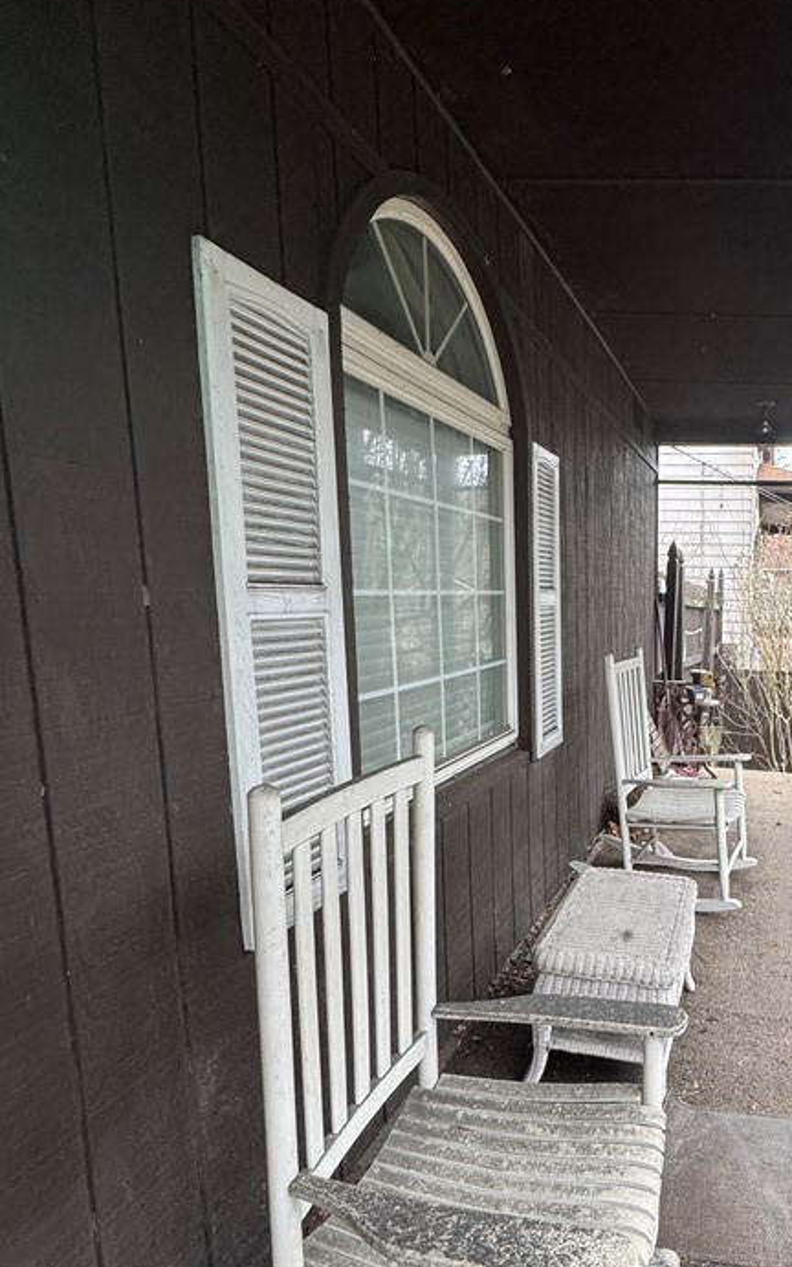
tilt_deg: -8.7
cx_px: 660
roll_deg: +0.2
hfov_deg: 50.8
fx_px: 760
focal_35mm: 22
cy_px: 706
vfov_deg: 79.3
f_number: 2.2
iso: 250
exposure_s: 1/99
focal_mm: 2.22
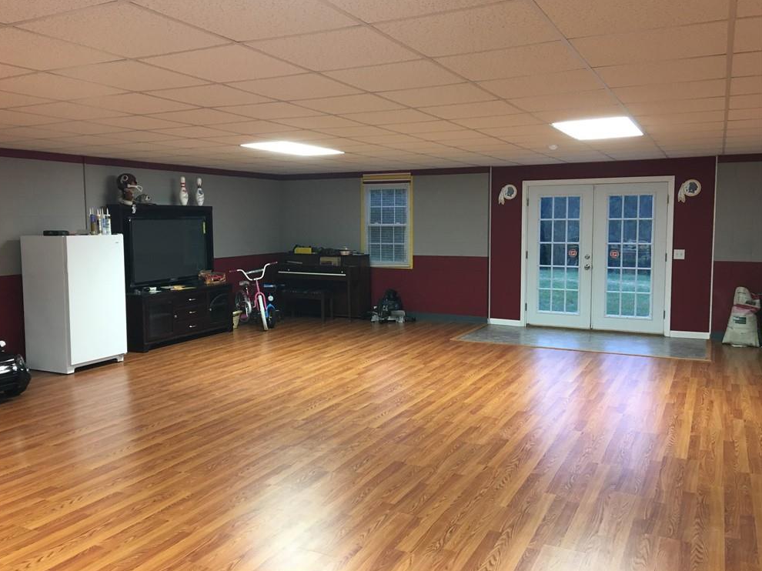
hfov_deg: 60.0
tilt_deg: -6.1
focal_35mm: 30
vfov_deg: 46.8
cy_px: 280
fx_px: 660
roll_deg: +0.1
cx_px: 370
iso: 100
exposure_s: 1/30
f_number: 2.2
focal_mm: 4.15
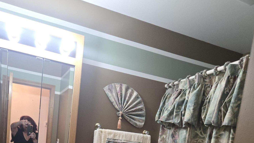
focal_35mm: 35
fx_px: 236
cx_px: 122
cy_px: 171
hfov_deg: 56.6
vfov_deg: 29.2
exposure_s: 1/120
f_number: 1.8
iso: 320
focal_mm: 5.4
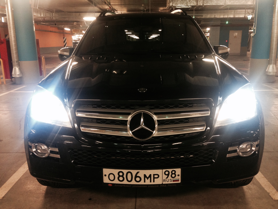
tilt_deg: -13.1
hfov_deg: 55.4
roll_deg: +1.0
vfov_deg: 42.9
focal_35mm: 33
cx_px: 139
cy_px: 104
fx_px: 265
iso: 200
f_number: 2.4
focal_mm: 4.12
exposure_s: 1/20
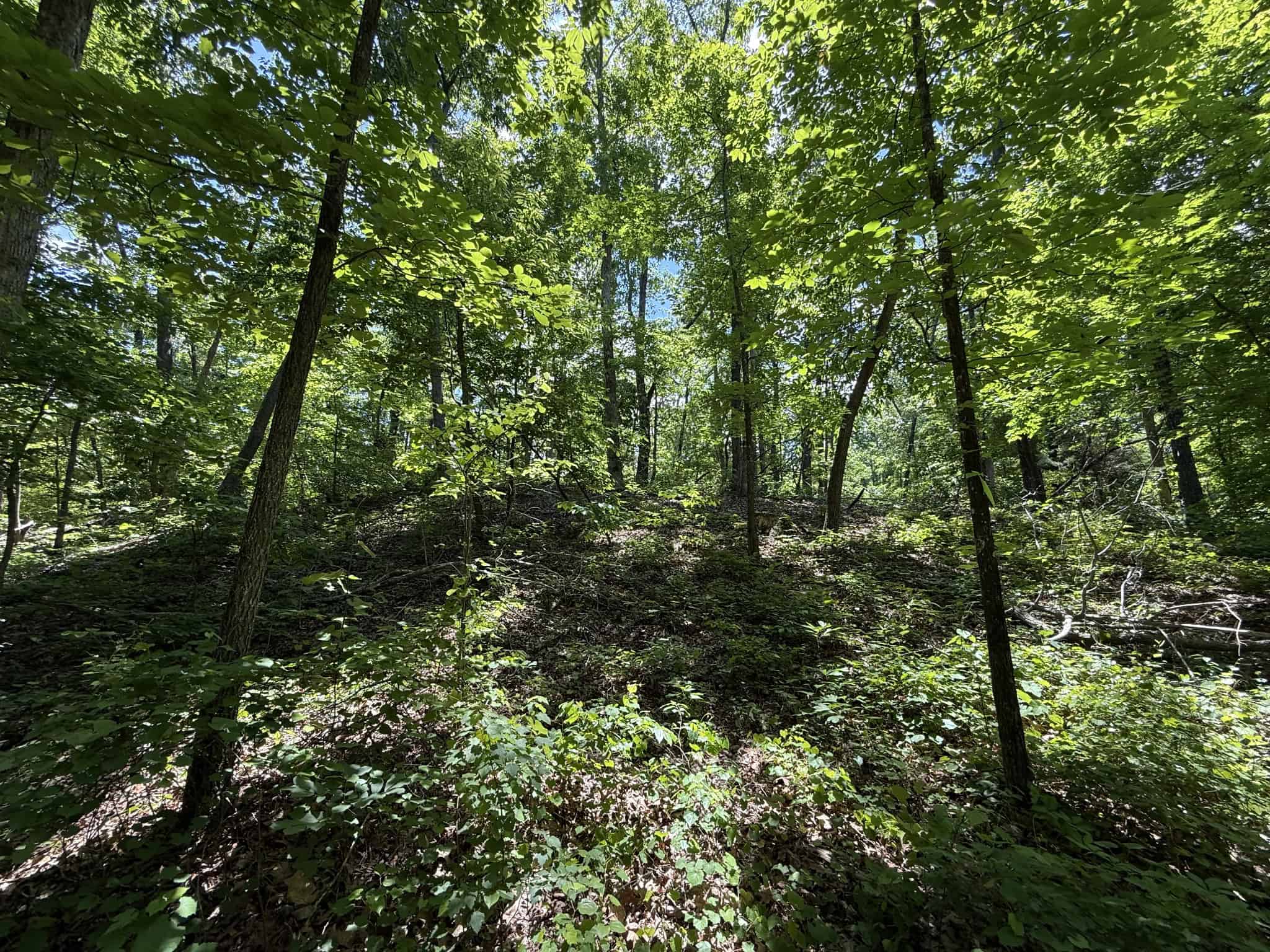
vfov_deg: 85.7
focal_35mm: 14
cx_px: 635
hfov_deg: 102.1
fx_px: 514
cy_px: 476
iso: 50
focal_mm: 2.2
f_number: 2.2
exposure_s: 1/246
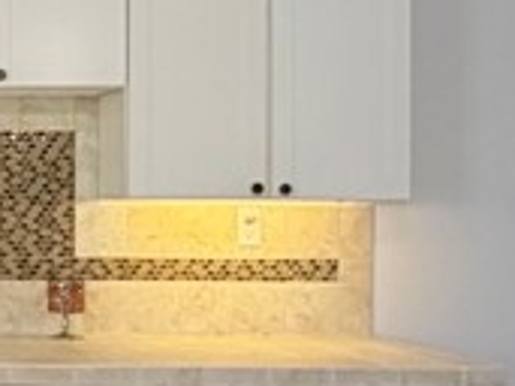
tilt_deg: -0.5
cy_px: 187
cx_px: -229
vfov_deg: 17.5
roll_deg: +0.0
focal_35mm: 84
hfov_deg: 20.4
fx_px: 1249
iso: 125
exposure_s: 1/120
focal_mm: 2.22
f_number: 2.2
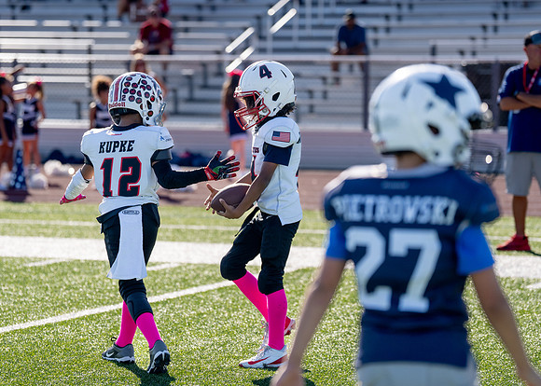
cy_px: 168
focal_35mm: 147
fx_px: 2256
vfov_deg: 9.8
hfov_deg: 13.7
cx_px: 228
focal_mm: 118
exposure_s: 1/4000
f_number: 2.8
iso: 320
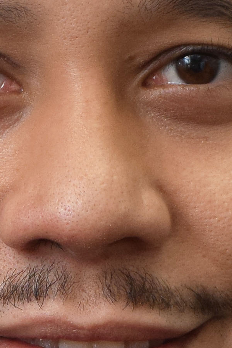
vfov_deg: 3.7
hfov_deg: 2.5
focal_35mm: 551
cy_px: 442
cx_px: 55
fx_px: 5327
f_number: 5.6
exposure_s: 1/50
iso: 640
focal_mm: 55
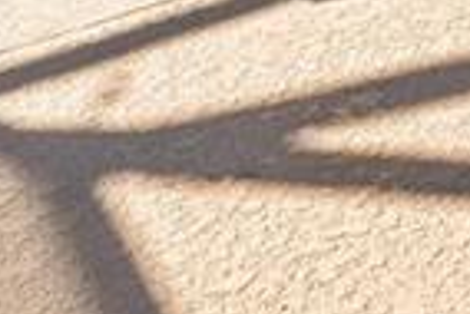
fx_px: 1503
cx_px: 1082
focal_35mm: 115
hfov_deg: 13.6
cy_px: -727
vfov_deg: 8.9
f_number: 6.3
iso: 125
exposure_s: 1/400
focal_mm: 16
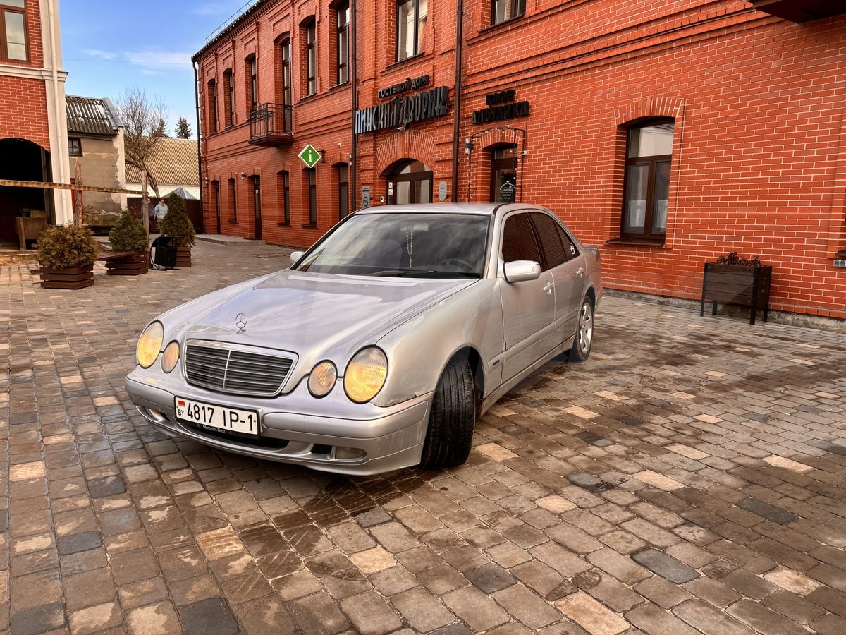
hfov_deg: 67.3
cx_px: 423
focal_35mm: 26
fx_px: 635
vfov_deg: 53.1
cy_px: 318
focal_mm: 5.96
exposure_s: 1/385
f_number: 1.6
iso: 50
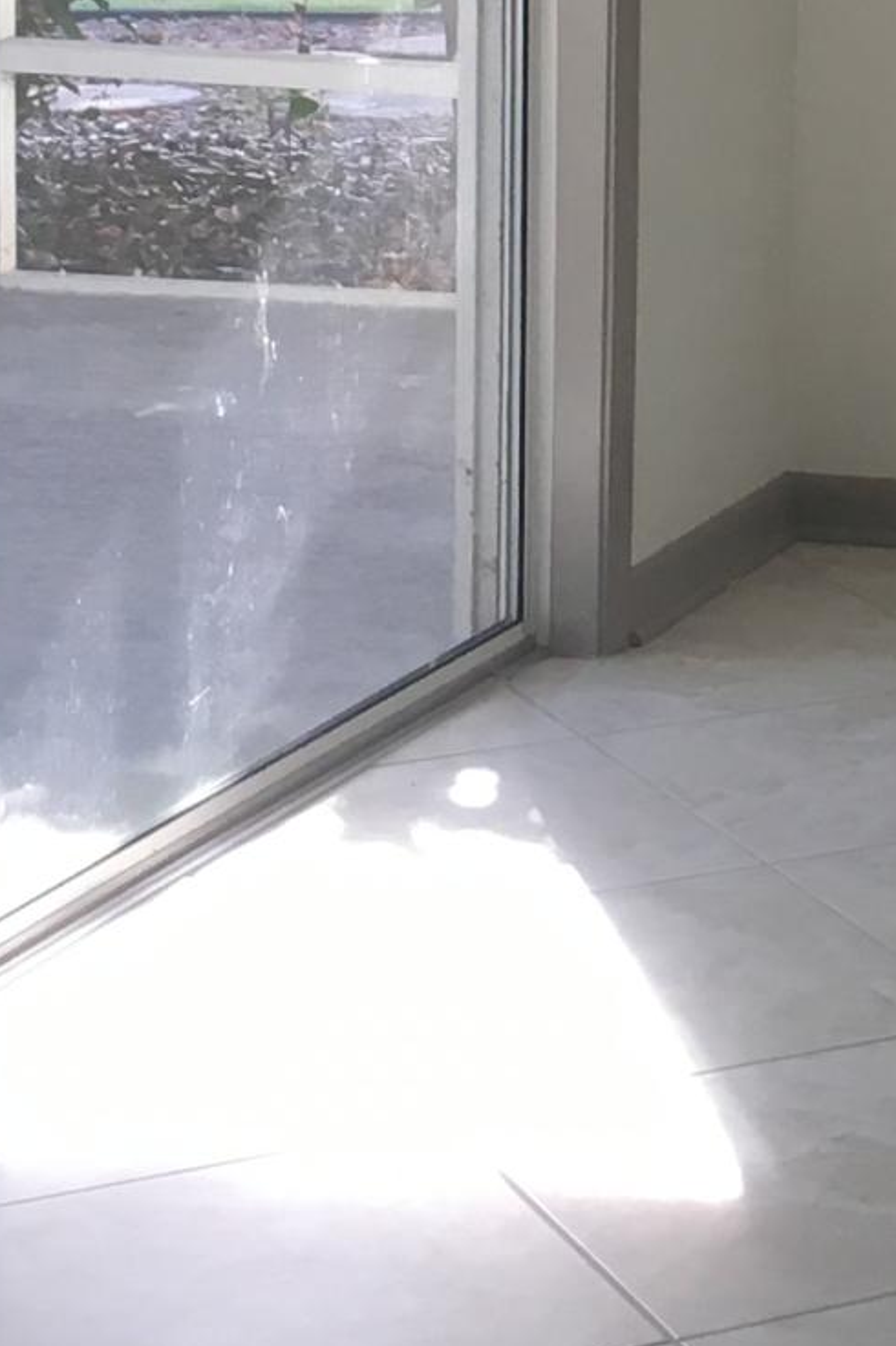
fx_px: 4596
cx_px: 1434
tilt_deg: -5.6
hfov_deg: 10.7
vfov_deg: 16.2
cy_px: -155
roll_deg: -1.6
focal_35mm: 123
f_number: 2.2
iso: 32
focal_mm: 4.15
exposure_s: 1/40
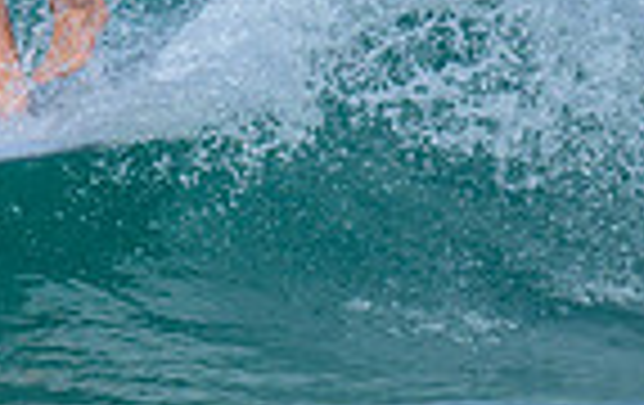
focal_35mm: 4538
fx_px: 79804
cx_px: -981
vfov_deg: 0.3
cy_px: 177
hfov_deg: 0.5
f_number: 6.3
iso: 200
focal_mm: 800
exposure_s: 1/2000
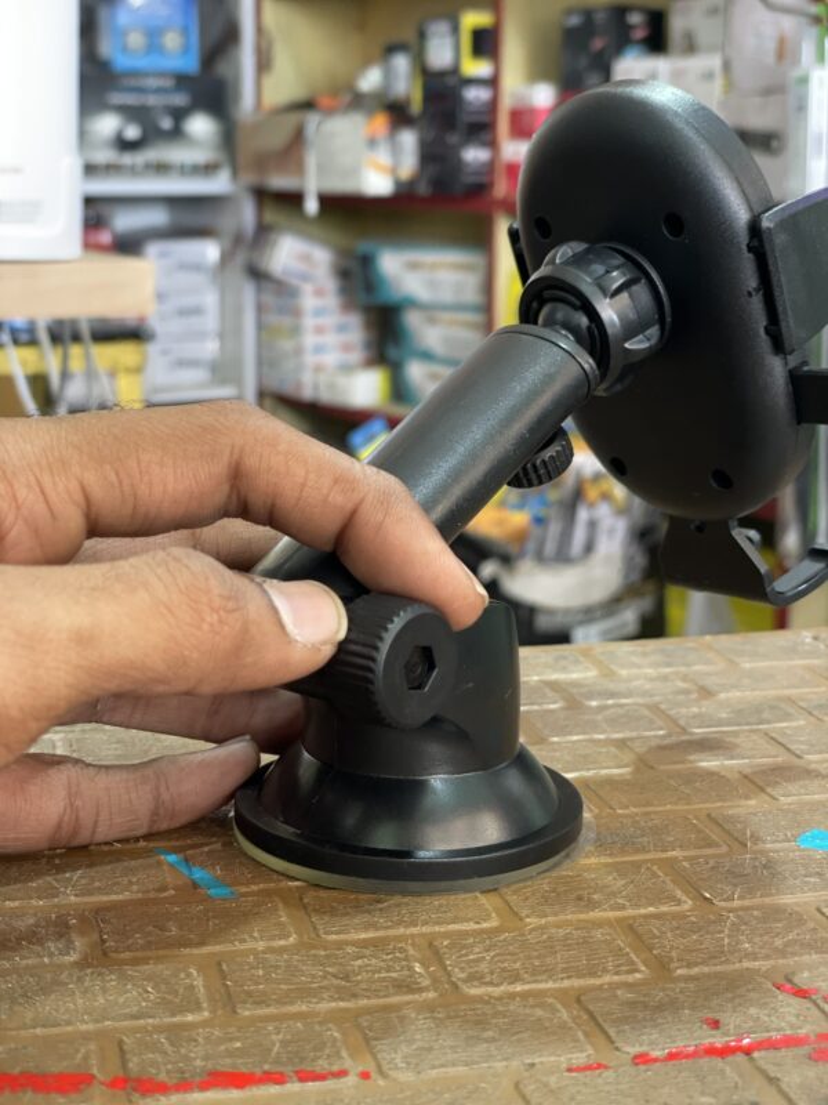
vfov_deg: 36.8
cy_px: 552
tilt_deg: -11.1
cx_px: 414
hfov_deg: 28.0
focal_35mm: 52
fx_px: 1658
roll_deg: -1.4
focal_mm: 6
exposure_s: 1/33
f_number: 2
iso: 200
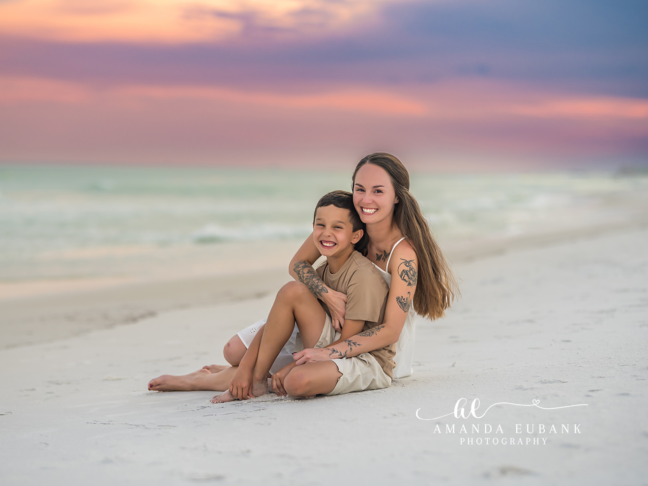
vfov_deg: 15.9
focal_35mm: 93
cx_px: 294
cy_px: 243
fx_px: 1741
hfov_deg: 21.1
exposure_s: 1/1250
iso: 250
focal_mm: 85
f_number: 2
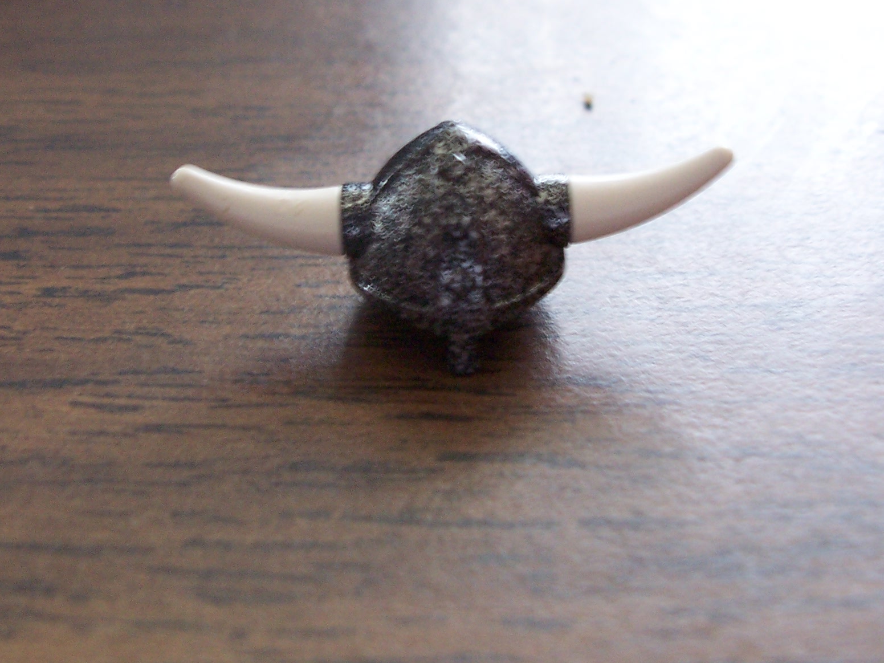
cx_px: 446
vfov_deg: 27.7
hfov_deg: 36.8
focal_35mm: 52
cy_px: 177
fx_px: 1328
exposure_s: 1/20
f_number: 2.8
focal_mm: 6
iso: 140
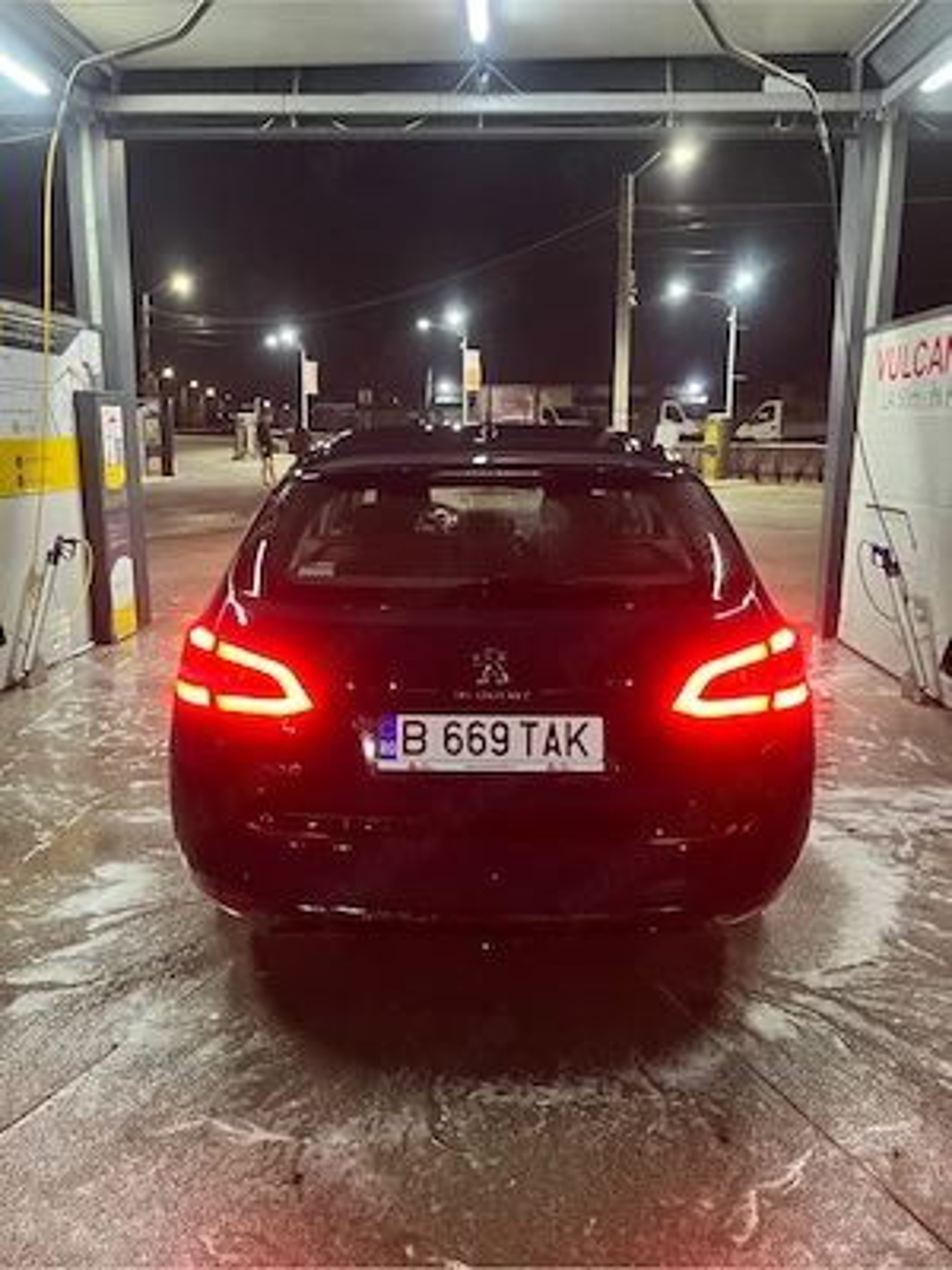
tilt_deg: -10.9
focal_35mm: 26
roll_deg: -0.7
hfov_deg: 53.1
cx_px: 476
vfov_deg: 67.3
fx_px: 953
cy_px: 635
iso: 640
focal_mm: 5.1
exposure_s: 1/30
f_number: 1.6
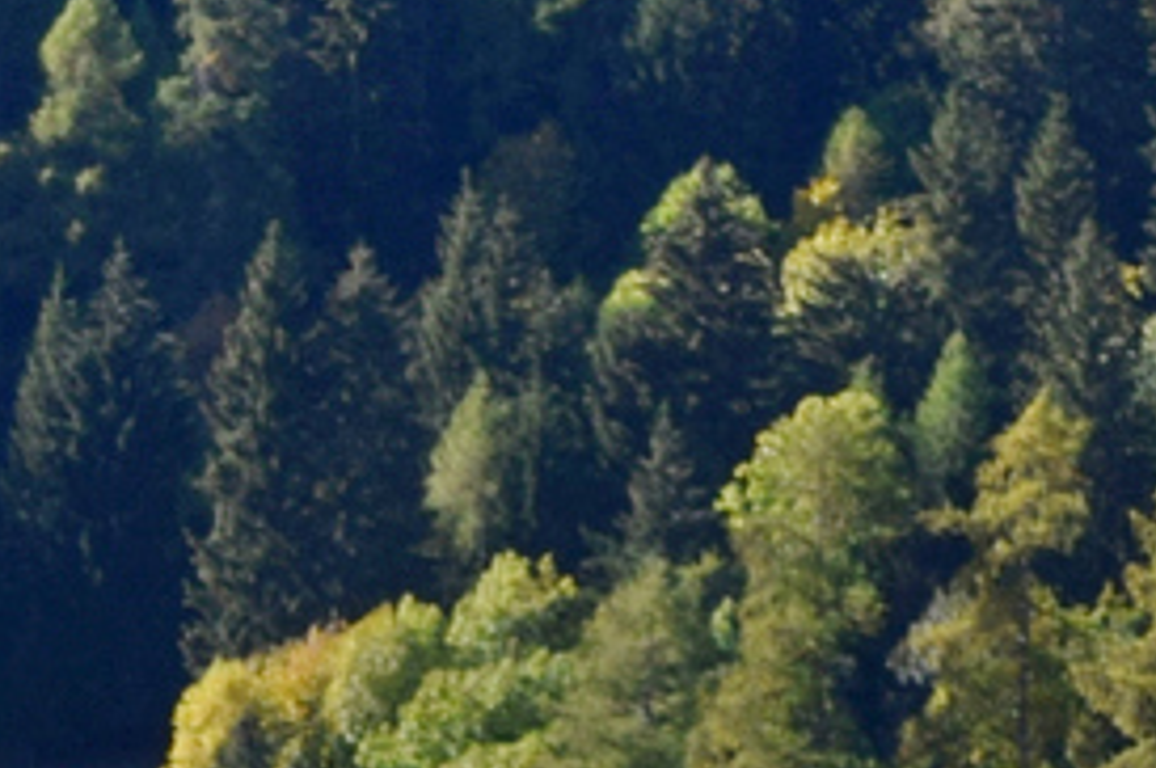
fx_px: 9750
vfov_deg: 4.5
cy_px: 798
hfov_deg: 6.8
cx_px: 557
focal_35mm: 304
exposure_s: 1/125
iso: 100
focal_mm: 28
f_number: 10
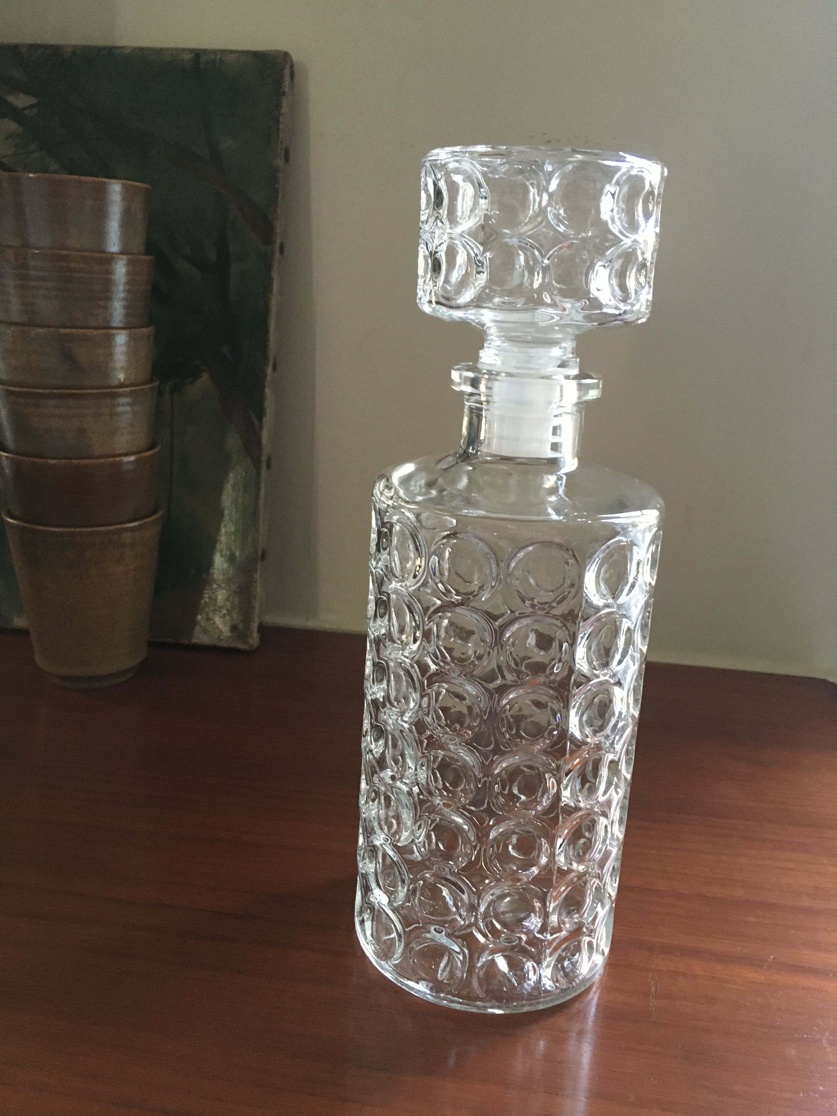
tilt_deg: -16.3
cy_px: 558
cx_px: 418
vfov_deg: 61.7
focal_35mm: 29
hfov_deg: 48.2
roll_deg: -2.1
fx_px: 935
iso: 200
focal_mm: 4.15
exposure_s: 1/15
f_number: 2.2
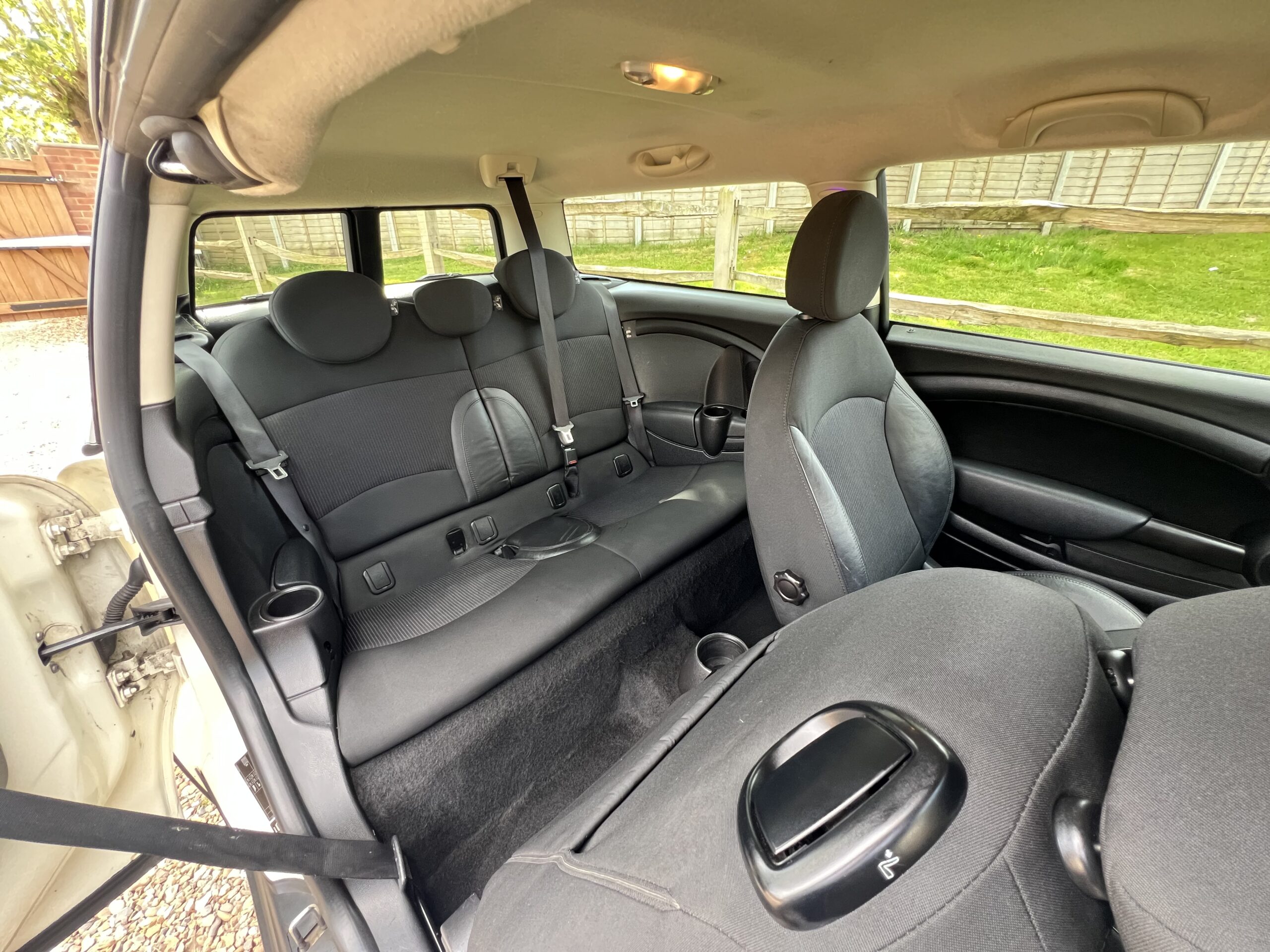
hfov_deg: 106.2
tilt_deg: -25.9
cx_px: 635
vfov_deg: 89.9
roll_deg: +0.5
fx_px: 477
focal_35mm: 13
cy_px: 476
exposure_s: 1/94
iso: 250
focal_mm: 1.57
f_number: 1.8
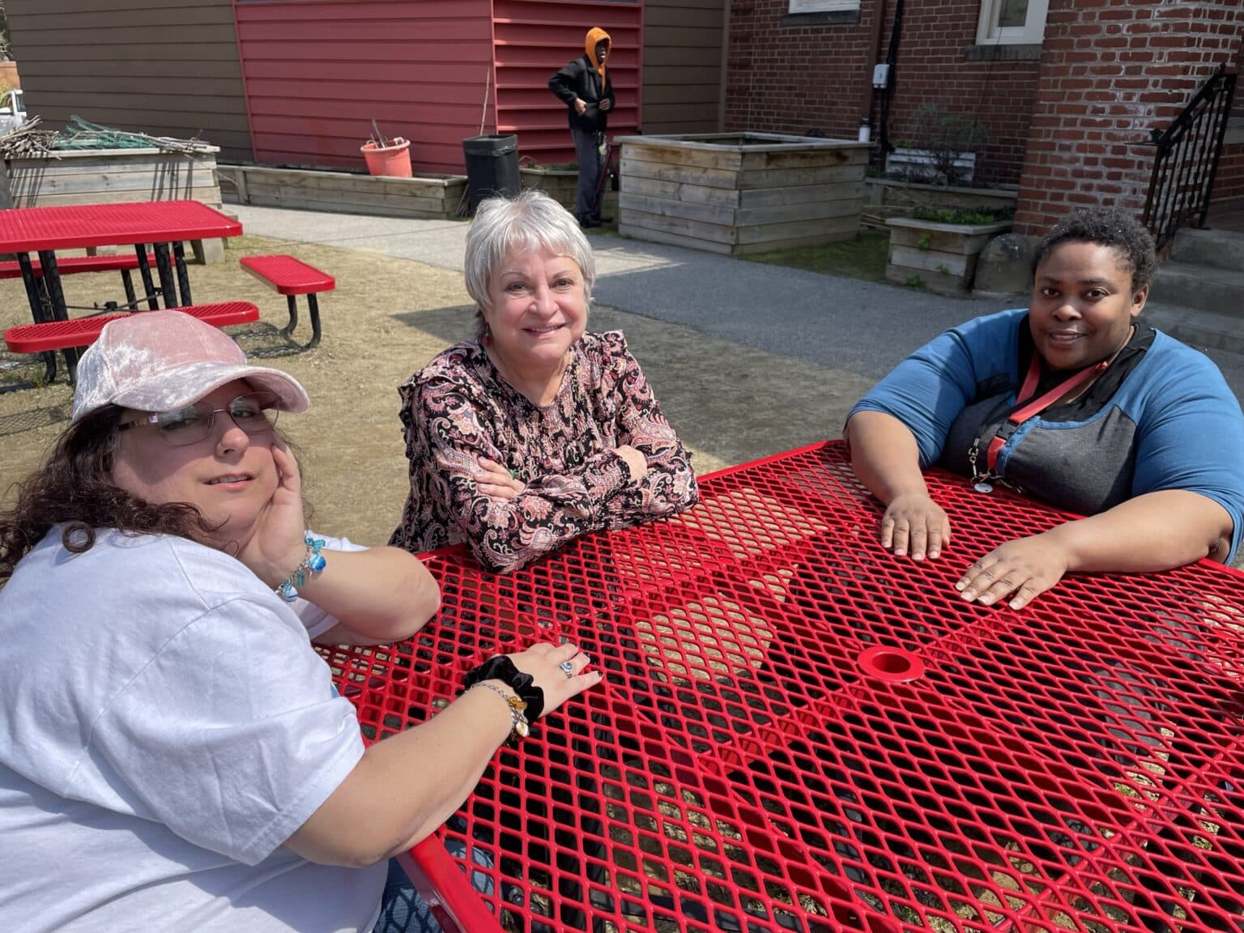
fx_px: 934
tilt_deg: -23.9
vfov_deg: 53.1
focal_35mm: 26
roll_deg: +0.1
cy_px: 466
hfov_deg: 67.3
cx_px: 622
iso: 32
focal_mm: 4.2
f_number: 1.6
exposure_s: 1/1825
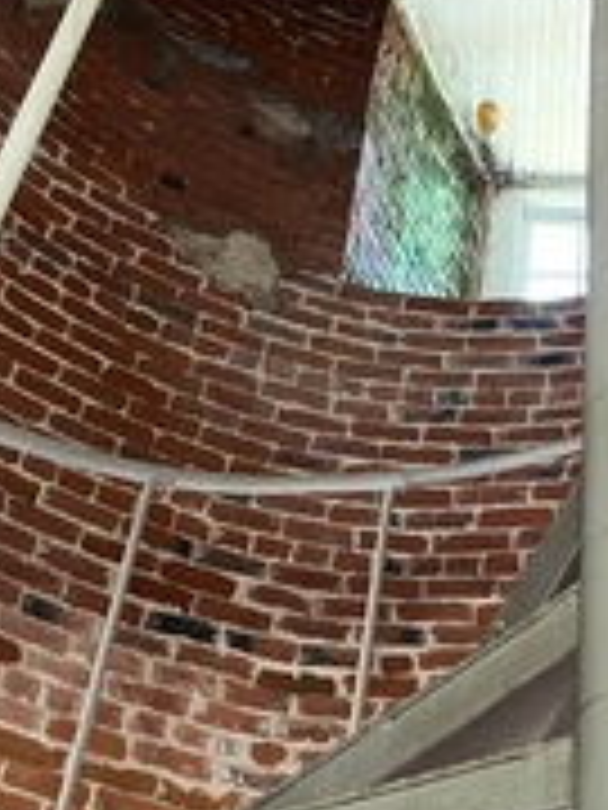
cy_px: -338
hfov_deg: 19.0
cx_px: 635
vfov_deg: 22.3
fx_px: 1756
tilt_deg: +62.5
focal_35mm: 75
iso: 400
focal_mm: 5.1
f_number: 1.6
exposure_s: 1/60
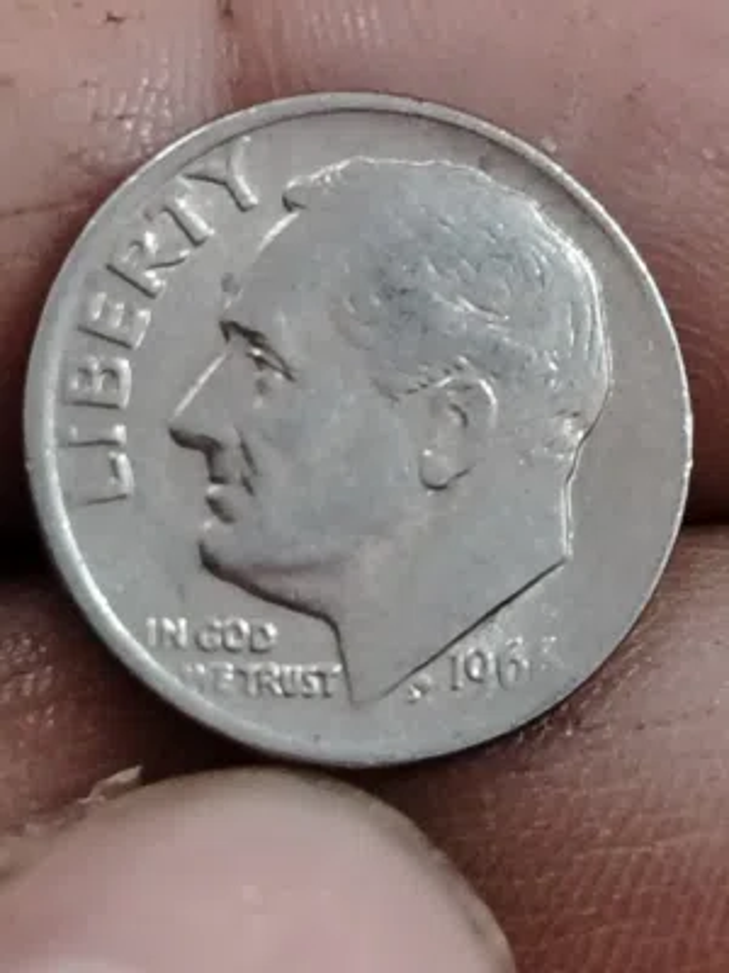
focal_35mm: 99
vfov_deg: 19.8
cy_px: 486
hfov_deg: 14.9
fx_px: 2780
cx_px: 364
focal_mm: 5.25
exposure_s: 1/33.3
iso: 2663
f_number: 1.75
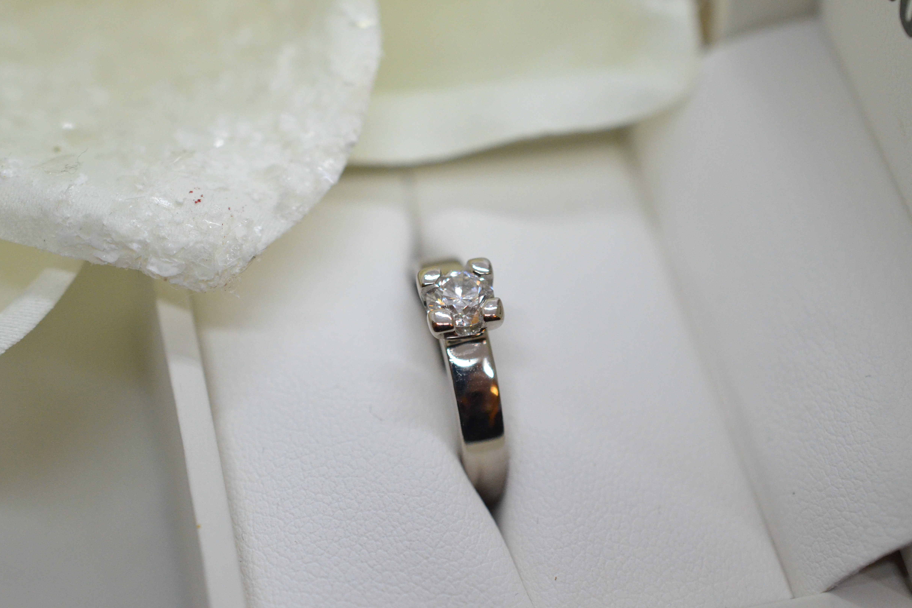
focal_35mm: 61
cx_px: 460
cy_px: 301
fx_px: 1545
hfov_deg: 32.9
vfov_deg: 22.3
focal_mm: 40
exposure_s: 1/2000
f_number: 5
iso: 3200
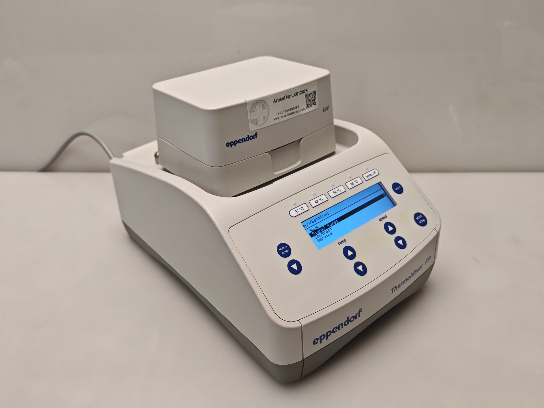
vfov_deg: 51.4
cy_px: 204
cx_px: 272
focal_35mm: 27
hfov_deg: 65.3
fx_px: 424
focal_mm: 6.83
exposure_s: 1/100
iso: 125
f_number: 2
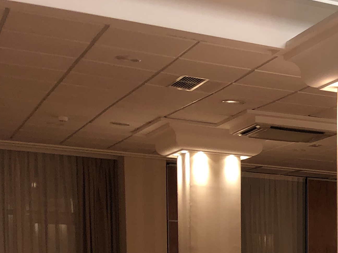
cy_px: 358
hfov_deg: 19.4
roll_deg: -1.8
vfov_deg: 15.8
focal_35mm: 87
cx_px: 521
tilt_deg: -6.4
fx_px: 849
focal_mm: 3.99
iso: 80
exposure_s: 1/5
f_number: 1.8
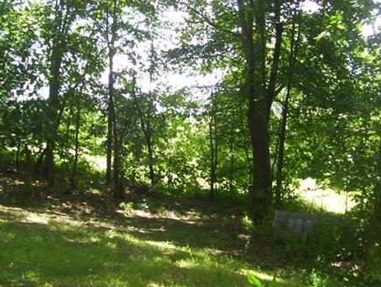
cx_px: 113
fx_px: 716
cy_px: 105
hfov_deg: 29.5
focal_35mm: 65
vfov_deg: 22.6
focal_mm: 6
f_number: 2.7
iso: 80
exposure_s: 1/100
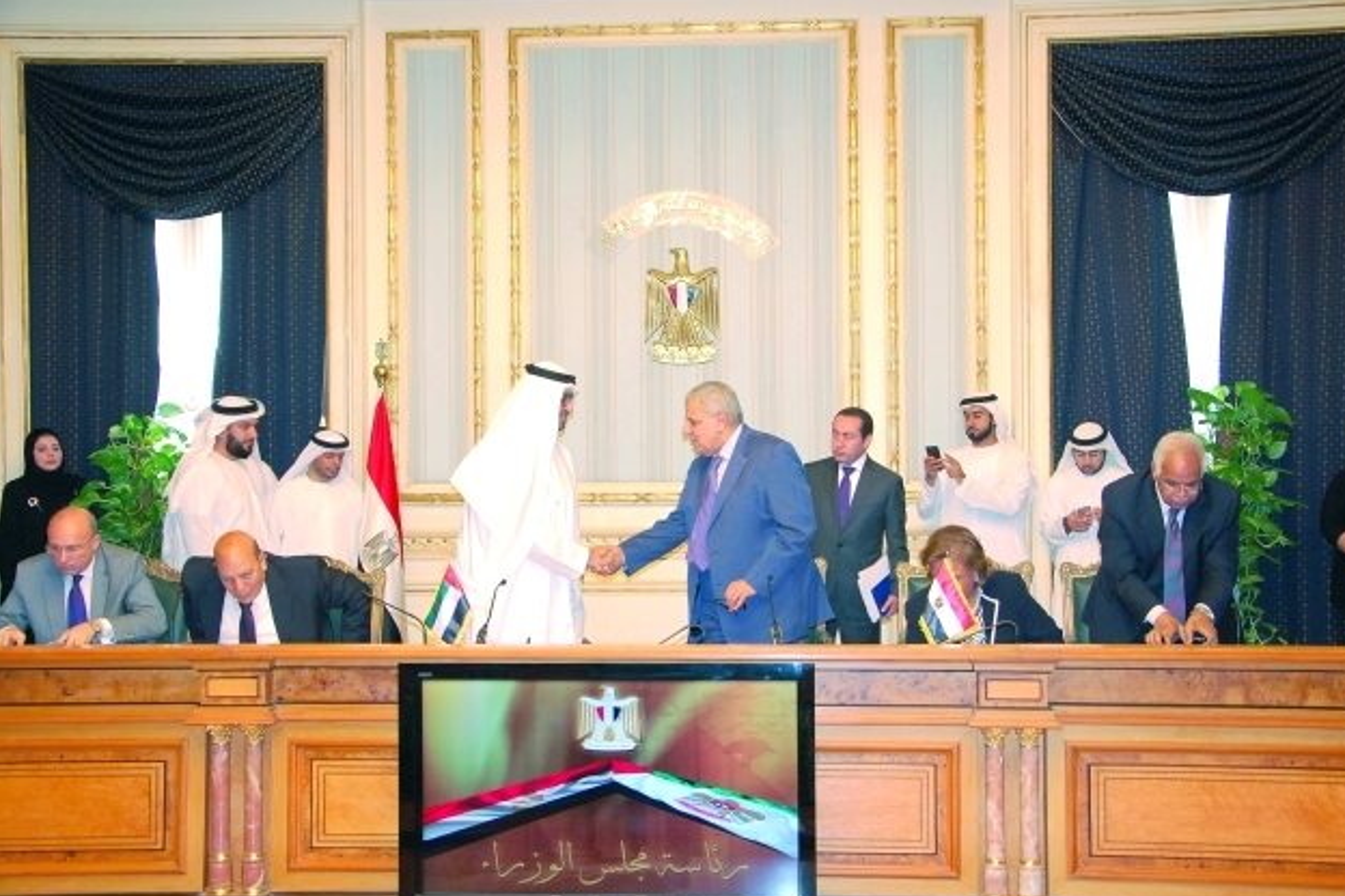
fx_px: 1606
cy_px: 453
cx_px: 688
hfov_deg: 45.4
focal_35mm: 43
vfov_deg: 31.2
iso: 900
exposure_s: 1/60
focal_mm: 28
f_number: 4.2
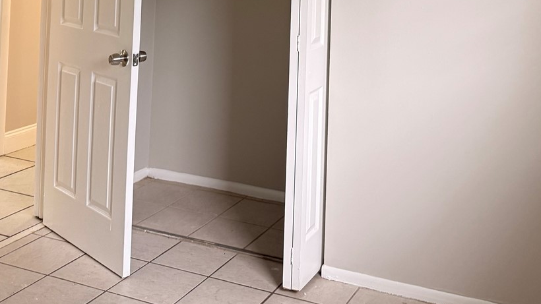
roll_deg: -1.0
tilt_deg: +2.3
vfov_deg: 21.5
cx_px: 306
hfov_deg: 40.5
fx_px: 732
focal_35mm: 51
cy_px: -78
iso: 200
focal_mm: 6.76
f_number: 1.78
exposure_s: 1/65
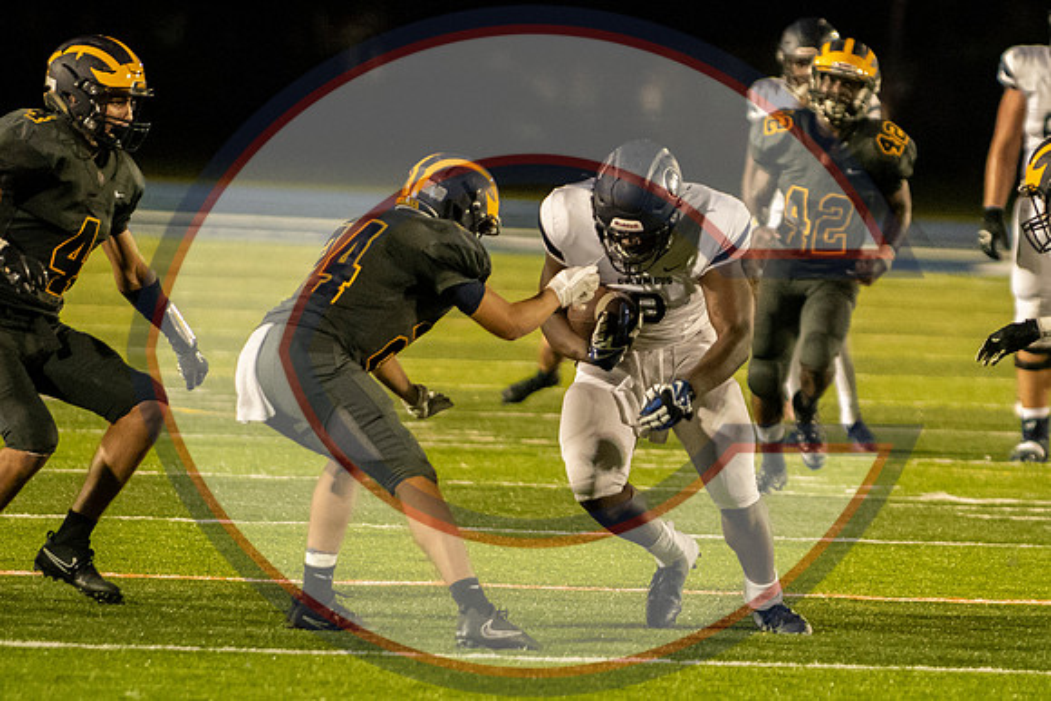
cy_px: 464
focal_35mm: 489
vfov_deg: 2.8
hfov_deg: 4.2
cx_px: 806
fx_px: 14277
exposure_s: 1/1250
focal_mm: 200
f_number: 2.8
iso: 10000
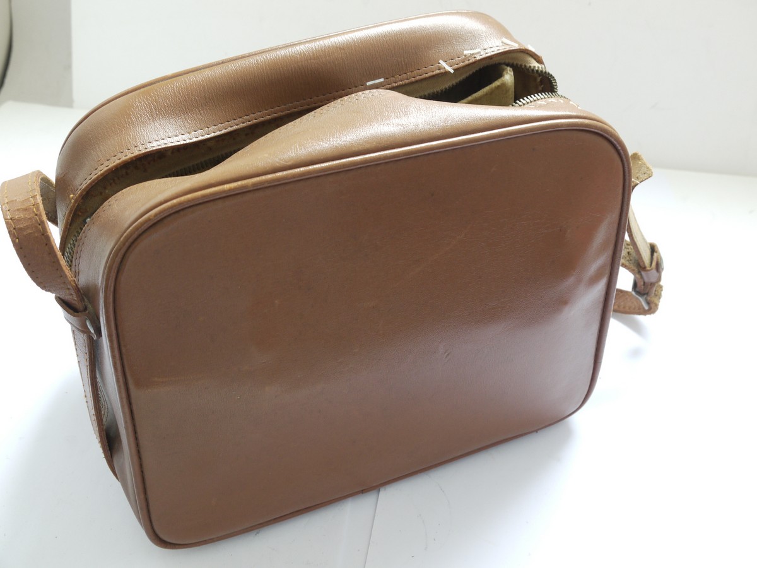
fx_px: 1050
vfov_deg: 30.3
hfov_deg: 39.7
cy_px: 284
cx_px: 378
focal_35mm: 48
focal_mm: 24
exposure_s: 1/6
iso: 400
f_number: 10
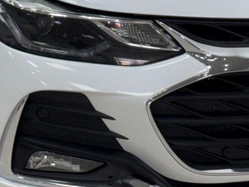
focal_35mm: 165
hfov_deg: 11.9
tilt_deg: -12.1
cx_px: 33
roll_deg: +1.5
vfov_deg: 8.9
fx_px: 1187
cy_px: -21
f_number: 1.78
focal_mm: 6.76
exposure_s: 1/120
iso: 80
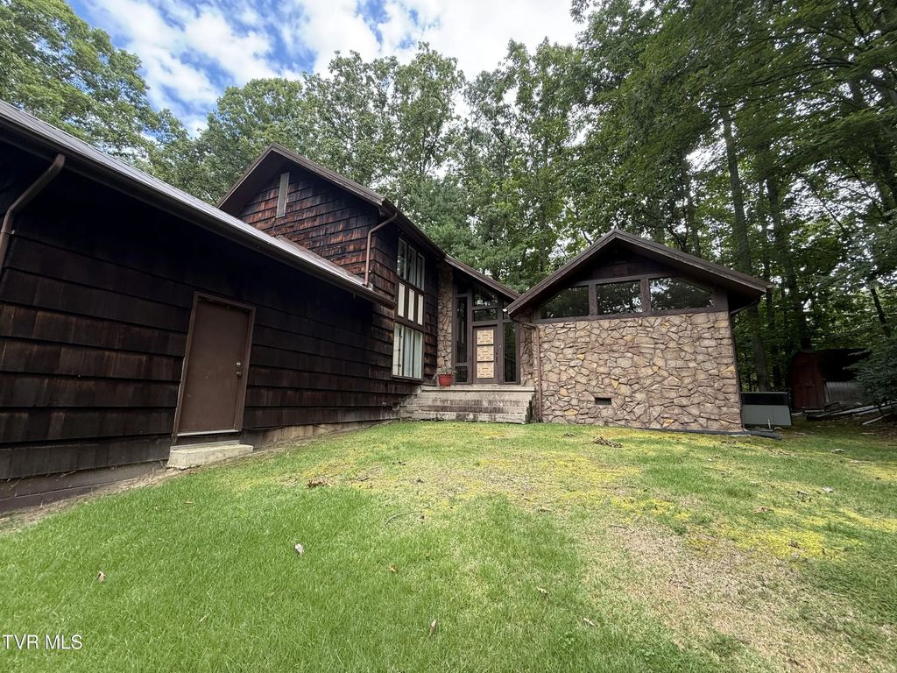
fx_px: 363
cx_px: 448
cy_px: 336
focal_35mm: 14
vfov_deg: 85.7
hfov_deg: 102.1
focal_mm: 2.22
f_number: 2.2
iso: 50
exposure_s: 1/99
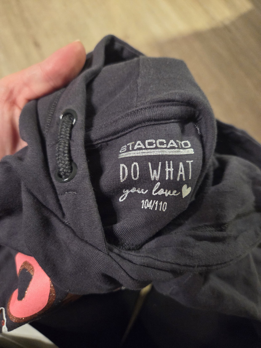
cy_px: 174
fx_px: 231
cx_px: 130
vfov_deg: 73.9
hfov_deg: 58.9
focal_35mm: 23
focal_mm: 5.4
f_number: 1.8
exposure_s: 1/33.3
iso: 1600
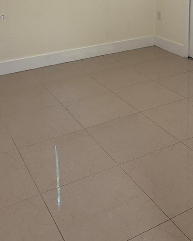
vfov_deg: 37.3
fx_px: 328
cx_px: 108
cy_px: 17
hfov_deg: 32.7
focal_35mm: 46
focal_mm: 6.76
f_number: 1.78
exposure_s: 1/60
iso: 125
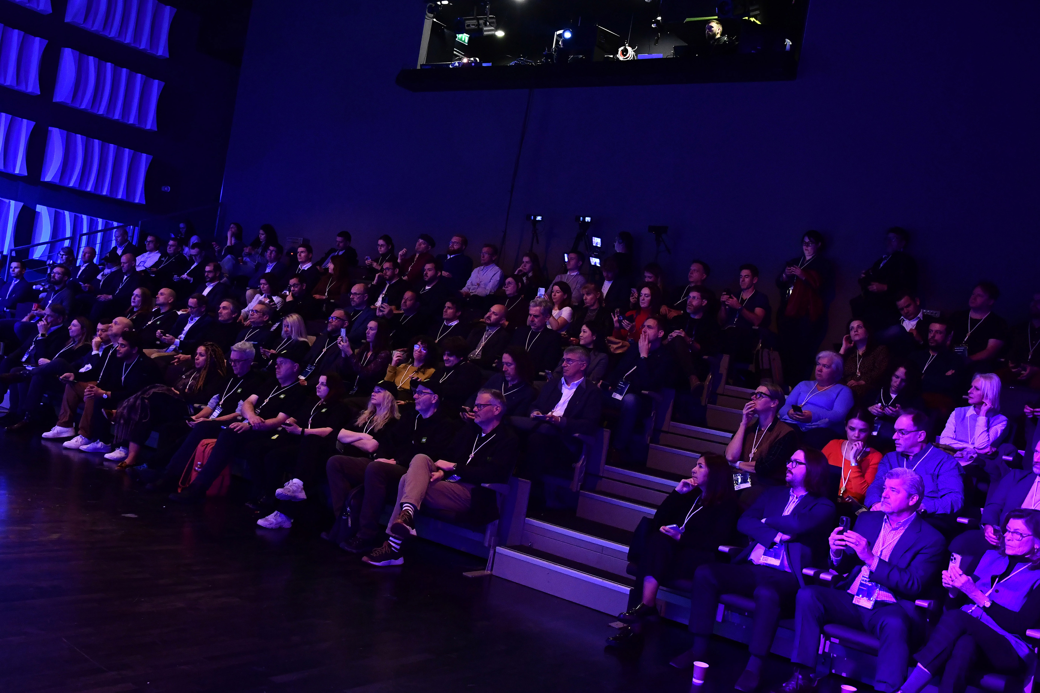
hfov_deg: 61.9
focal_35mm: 30
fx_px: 867
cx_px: 520
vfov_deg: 43.6
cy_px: 346
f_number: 5.6
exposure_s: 1/40
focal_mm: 20
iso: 3200
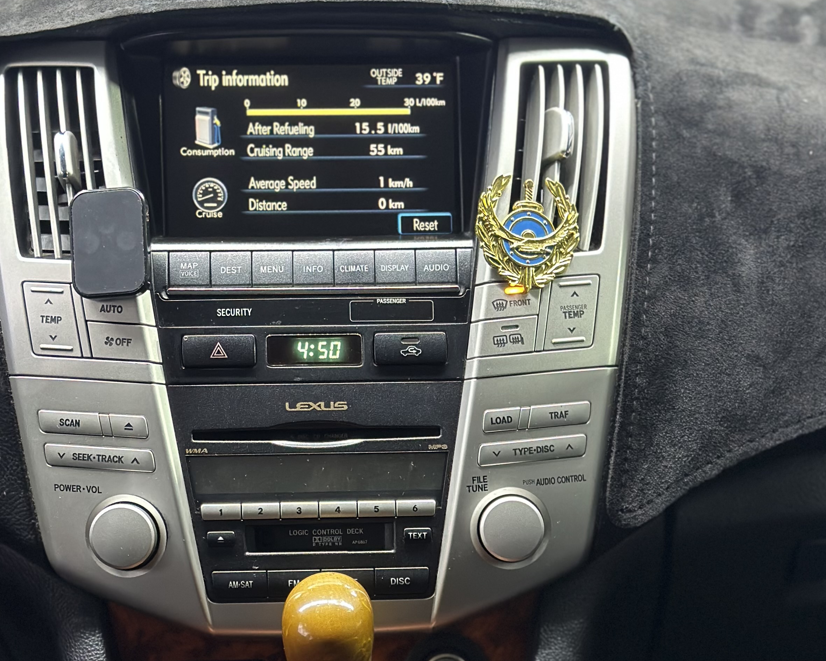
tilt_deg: -29.4
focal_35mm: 80
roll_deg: -0.7
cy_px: 628
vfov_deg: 18.8
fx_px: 1956
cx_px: 484
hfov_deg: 23.8
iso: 320
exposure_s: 1/33
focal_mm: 6.86
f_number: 1.78
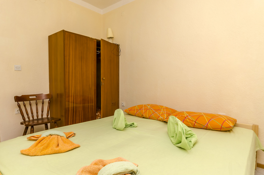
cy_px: 88
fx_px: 154
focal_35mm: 21
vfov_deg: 59.3
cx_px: 132
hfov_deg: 81.3
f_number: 10
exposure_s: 1/200
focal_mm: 14
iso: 100
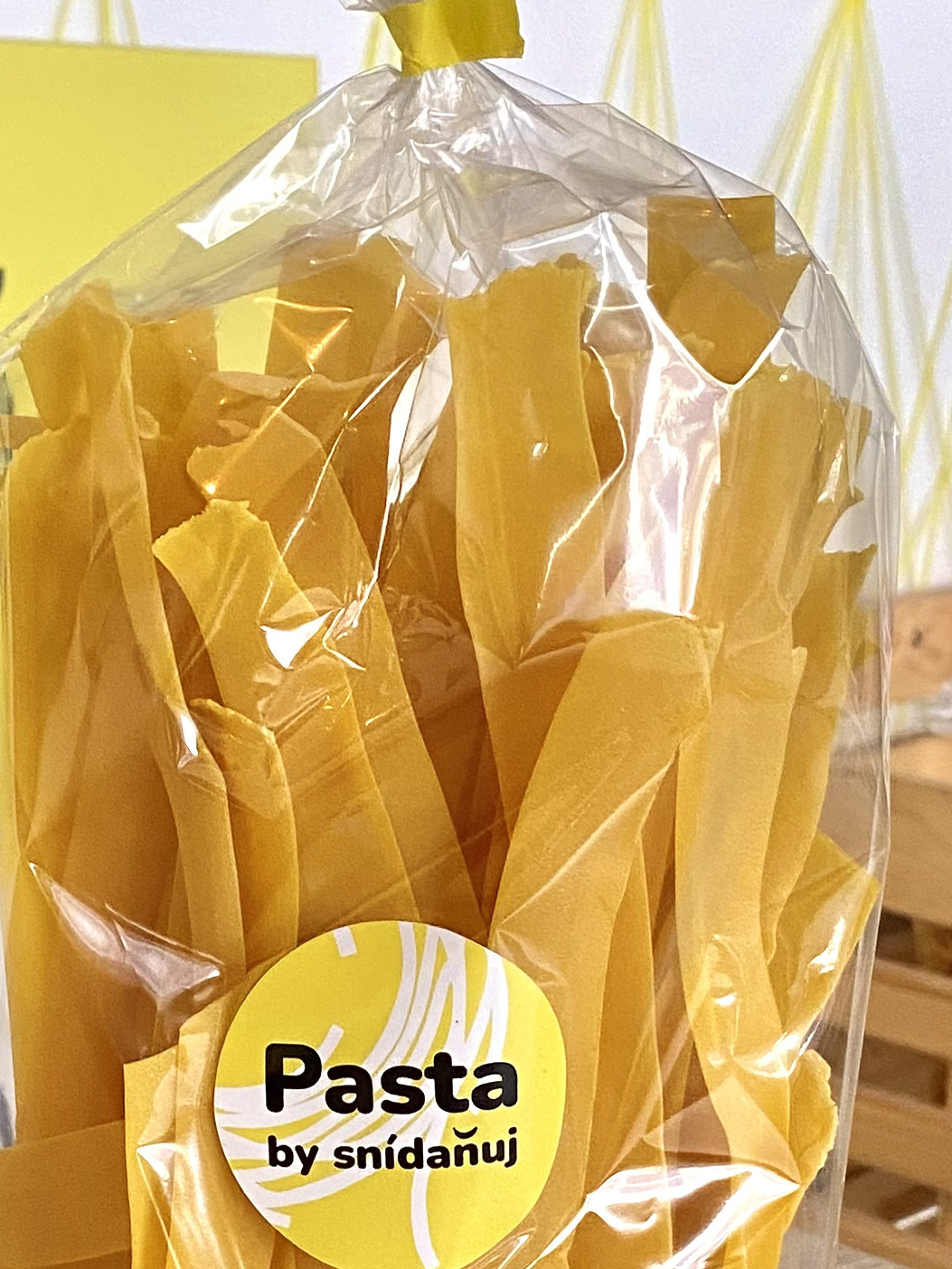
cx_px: 427
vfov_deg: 28.8
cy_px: 802
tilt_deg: -15.7
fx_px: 2457
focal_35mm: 67
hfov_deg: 21.9
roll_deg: -2.3
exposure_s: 1/60
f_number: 1.8
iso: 160
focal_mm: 4.25
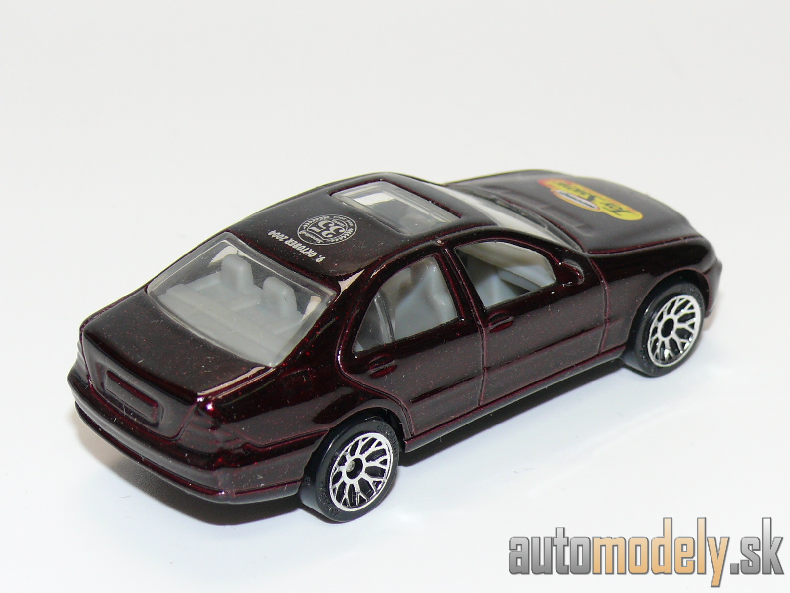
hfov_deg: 17.9
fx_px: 2510
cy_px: 296
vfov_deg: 13.5
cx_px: 395
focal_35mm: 110
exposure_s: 1/30
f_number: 4
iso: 100
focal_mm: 14
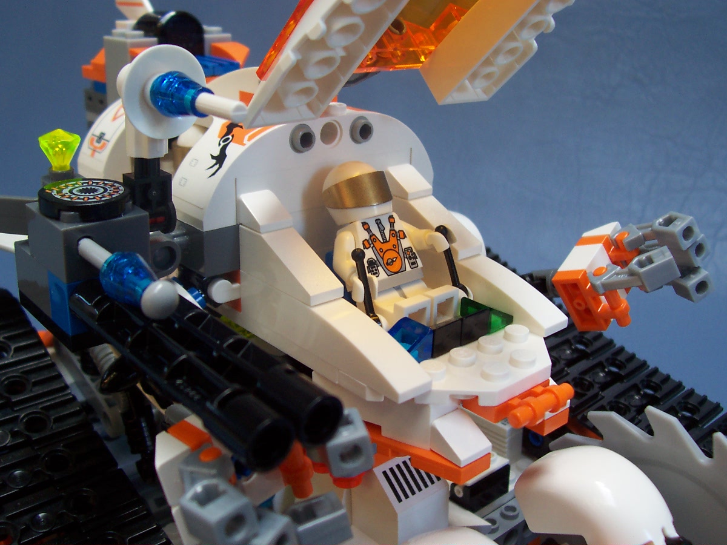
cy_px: 272
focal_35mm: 37
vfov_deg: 38.7
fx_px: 777
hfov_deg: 50.1
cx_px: 364
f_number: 2.8
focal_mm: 5.6
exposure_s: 1/30
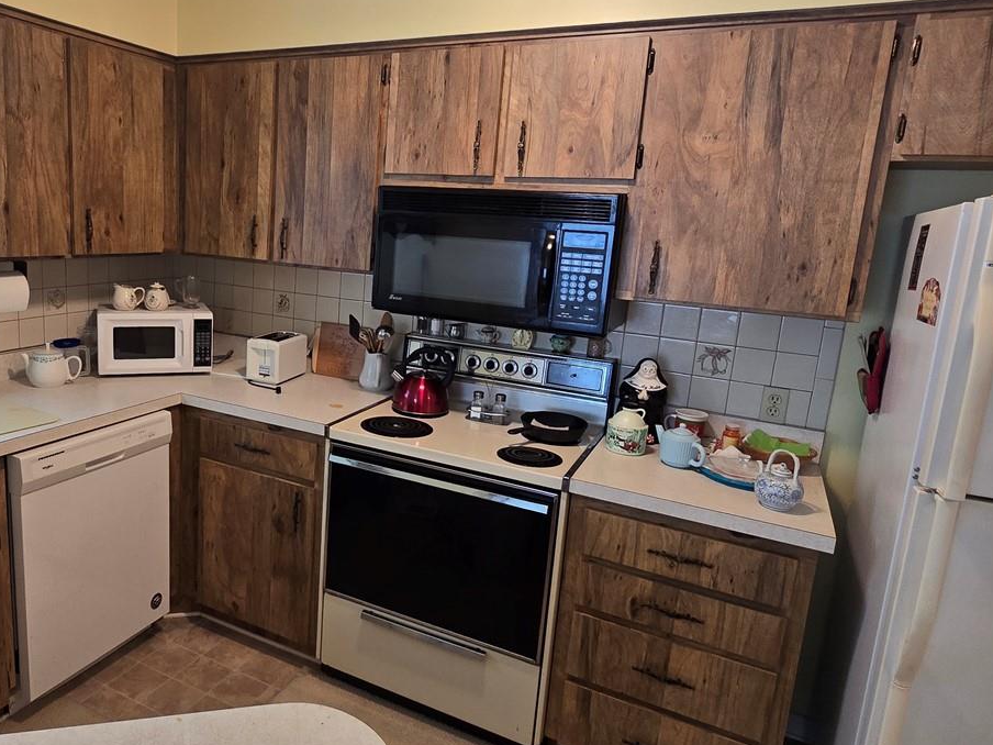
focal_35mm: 23
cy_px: 346
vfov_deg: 58.8
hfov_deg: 72.0
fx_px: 660
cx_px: 341
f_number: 2.2
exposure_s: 1/60
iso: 100
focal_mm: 2.2
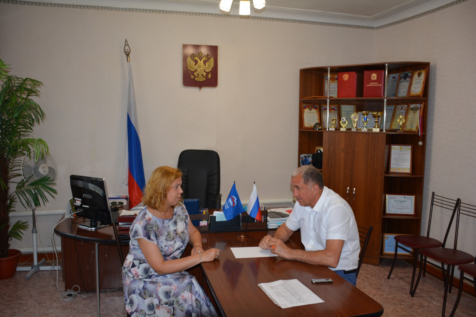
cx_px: 238
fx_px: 397
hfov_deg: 61.9
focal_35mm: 30
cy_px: 158
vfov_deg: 43.6
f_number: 3.5
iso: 560
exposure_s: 1/60
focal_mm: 20
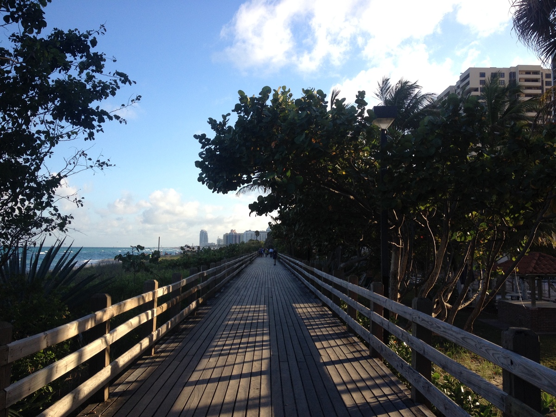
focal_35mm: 35
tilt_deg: +2.6
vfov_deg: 40.7
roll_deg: -0.1
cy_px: 208
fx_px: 562
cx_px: 278
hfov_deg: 52.6
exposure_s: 1/736
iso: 50
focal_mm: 4.28
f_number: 2.4
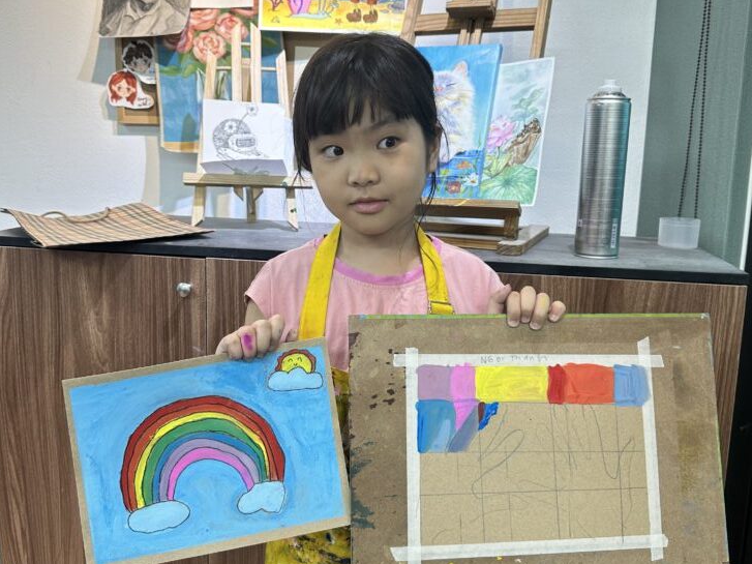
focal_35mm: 33
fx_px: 717
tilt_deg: -8.9
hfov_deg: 55.4
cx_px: 370
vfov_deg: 42.9
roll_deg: -2.6
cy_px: 267
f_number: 1.78
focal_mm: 6.86
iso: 80
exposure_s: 1/100
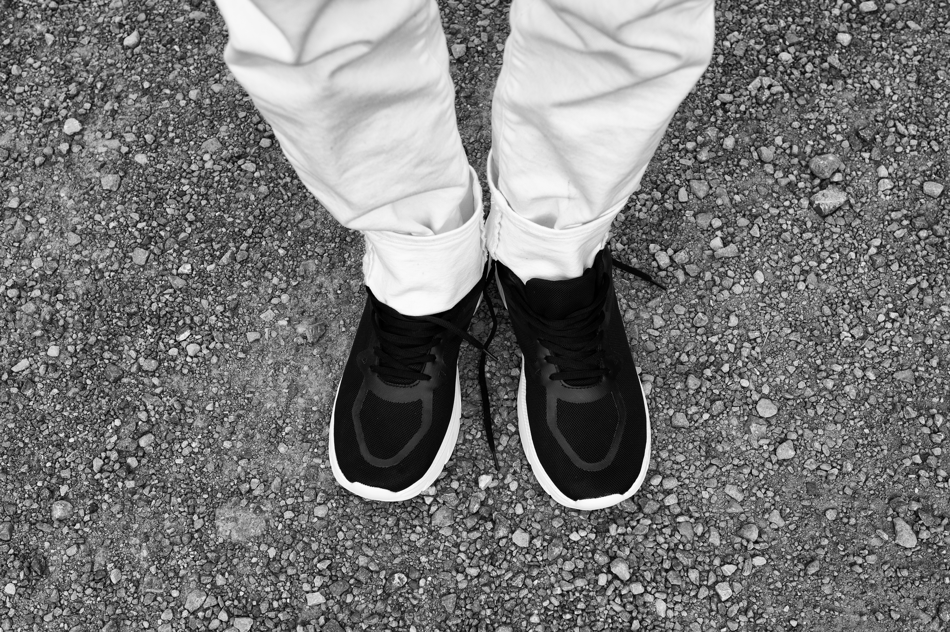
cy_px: 316
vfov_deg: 33.4
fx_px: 1055
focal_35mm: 40
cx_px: 475
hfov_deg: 48.5
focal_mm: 40
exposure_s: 1/500
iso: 400
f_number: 7.1
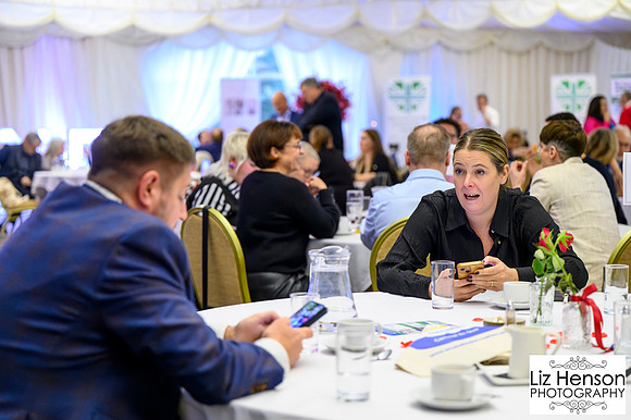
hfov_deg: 28.4
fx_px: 1246
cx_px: 316
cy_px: 210
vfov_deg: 19.1
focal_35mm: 71
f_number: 2.8
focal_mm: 70
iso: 12800
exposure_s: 1/200
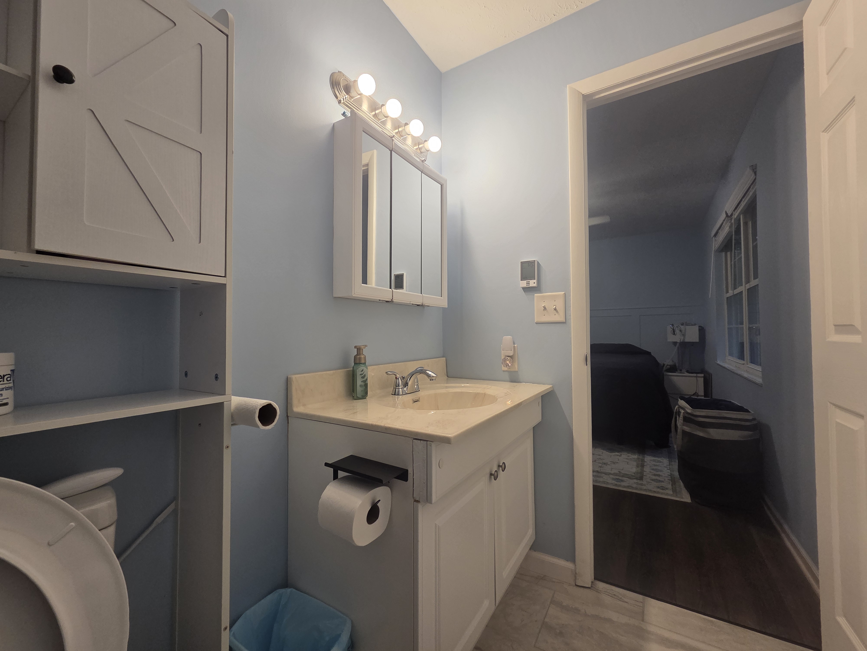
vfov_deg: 89.9
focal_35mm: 13
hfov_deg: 106.2
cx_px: 434
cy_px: 326
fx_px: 326
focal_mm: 2.2
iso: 125
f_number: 2.2
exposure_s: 1/120
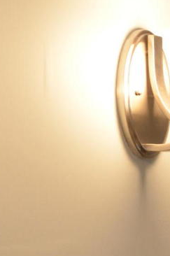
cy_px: 350
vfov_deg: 14.8
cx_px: 409
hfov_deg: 9.3
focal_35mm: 131
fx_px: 930
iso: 450
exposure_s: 1/60
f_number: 4
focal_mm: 16
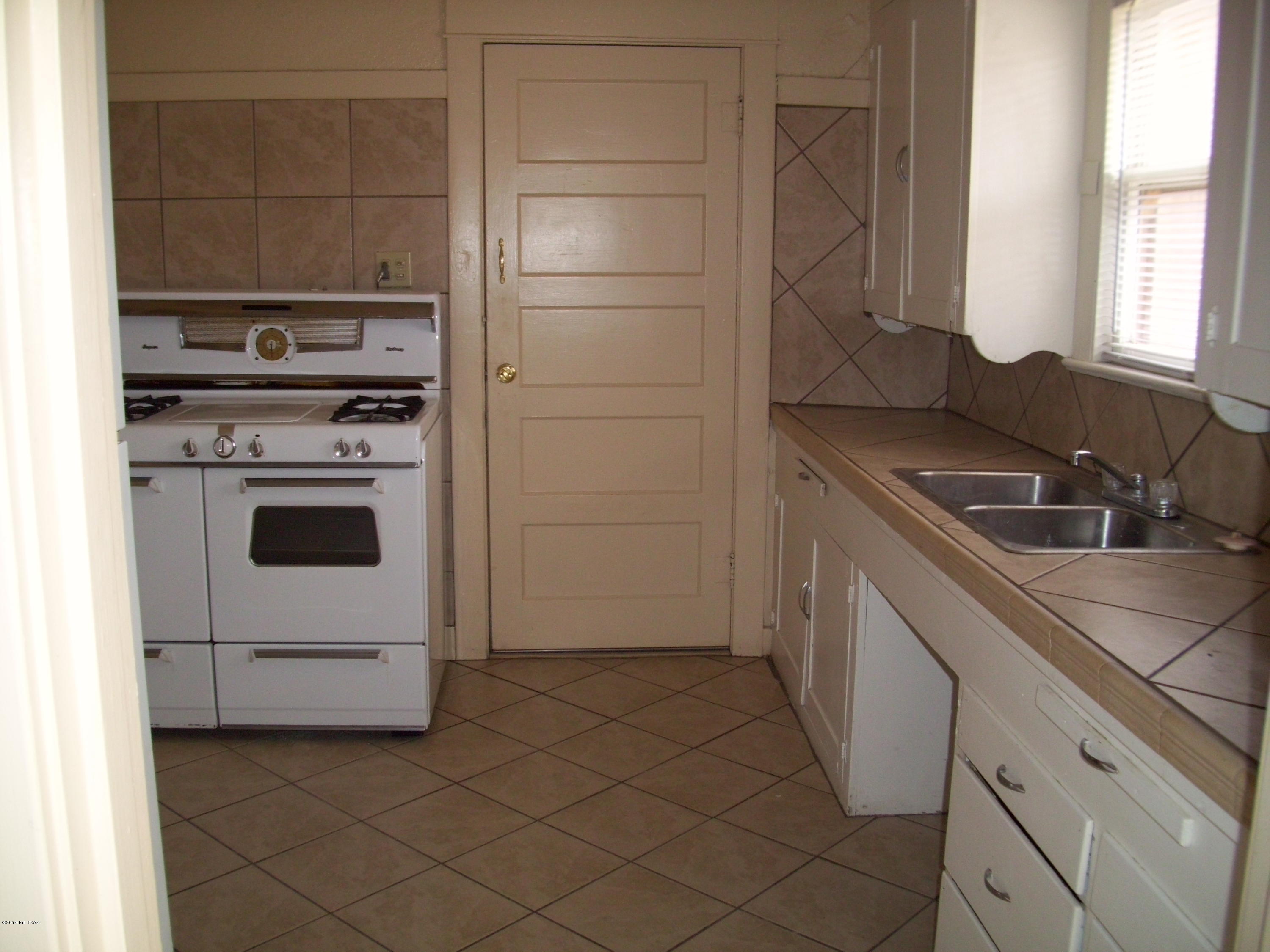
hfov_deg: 56.8
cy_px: 476
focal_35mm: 32
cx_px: 635
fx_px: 1174
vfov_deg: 44.2
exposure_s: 1/40
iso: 100
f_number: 2.9
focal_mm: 5.7
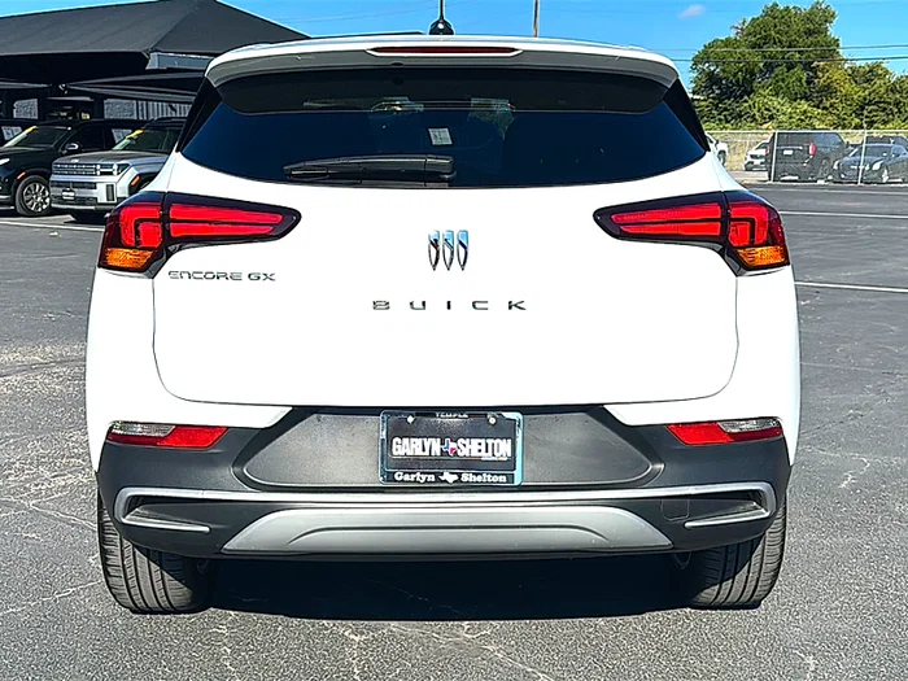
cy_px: 340
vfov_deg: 38.7
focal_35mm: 37
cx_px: 454
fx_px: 971
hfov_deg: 50.1
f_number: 1.78
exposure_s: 1/10989
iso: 64
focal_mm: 6.86
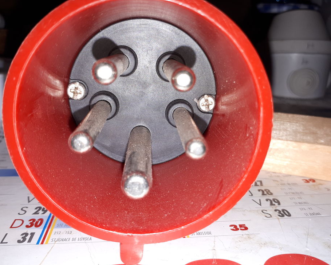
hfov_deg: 60.4
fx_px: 284
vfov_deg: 50.0
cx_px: 163
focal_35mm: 29
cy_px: 130
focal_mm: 3.6
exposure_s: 1/126
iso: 40
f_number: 1.9
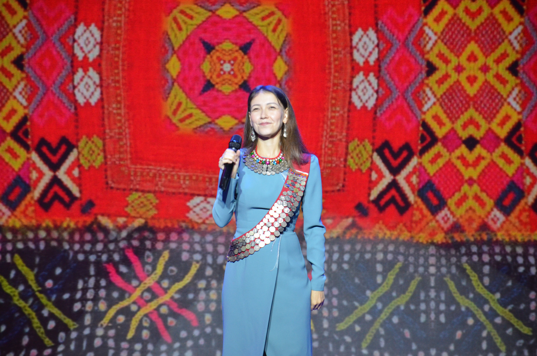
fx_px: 2345
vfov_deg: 8.7
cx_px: 268
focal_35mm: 158
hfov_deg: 13.1
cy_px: 178
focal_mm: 105
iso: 1600
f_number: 5.6
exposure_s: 1/125
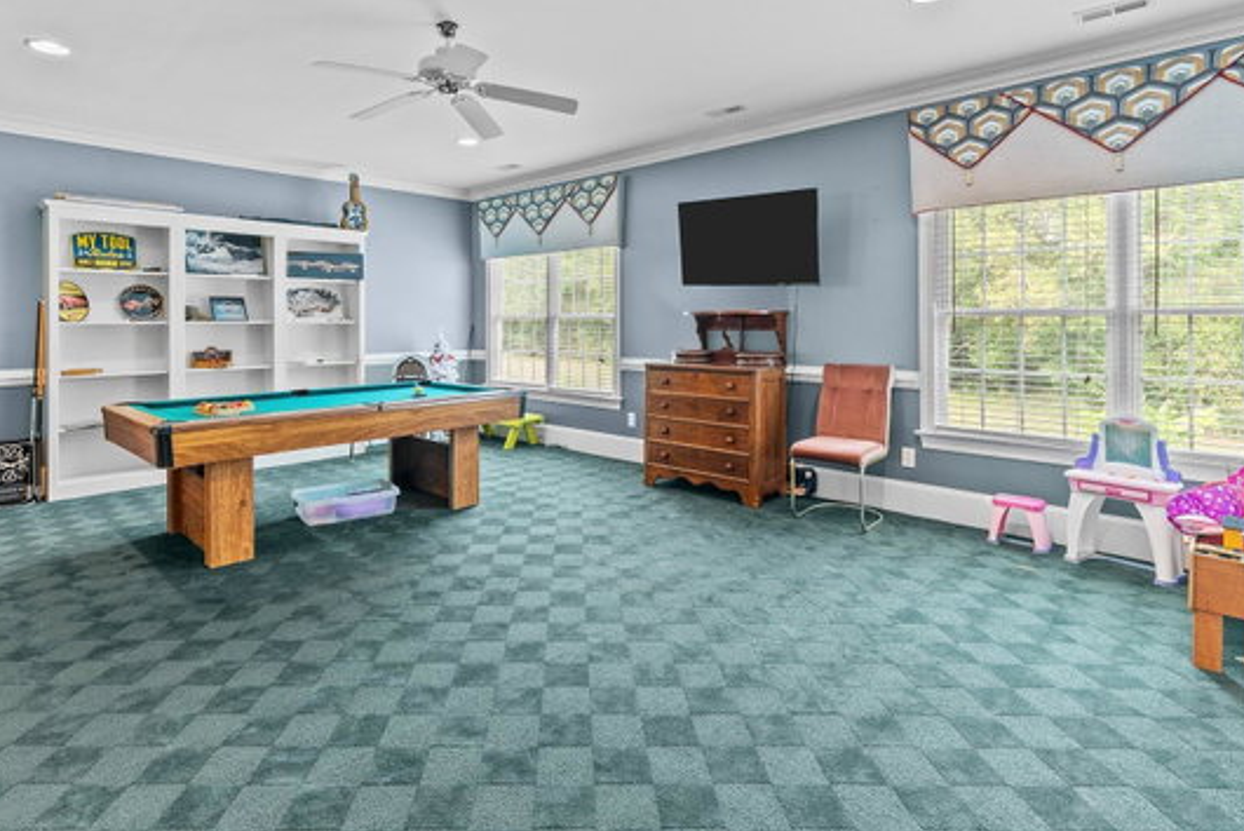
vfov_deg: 63.7
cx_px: 597
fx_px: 657
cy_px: 312
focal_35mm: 19
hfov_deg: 86.8
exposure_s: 1/1.67
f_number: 8
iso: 250
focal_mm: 14
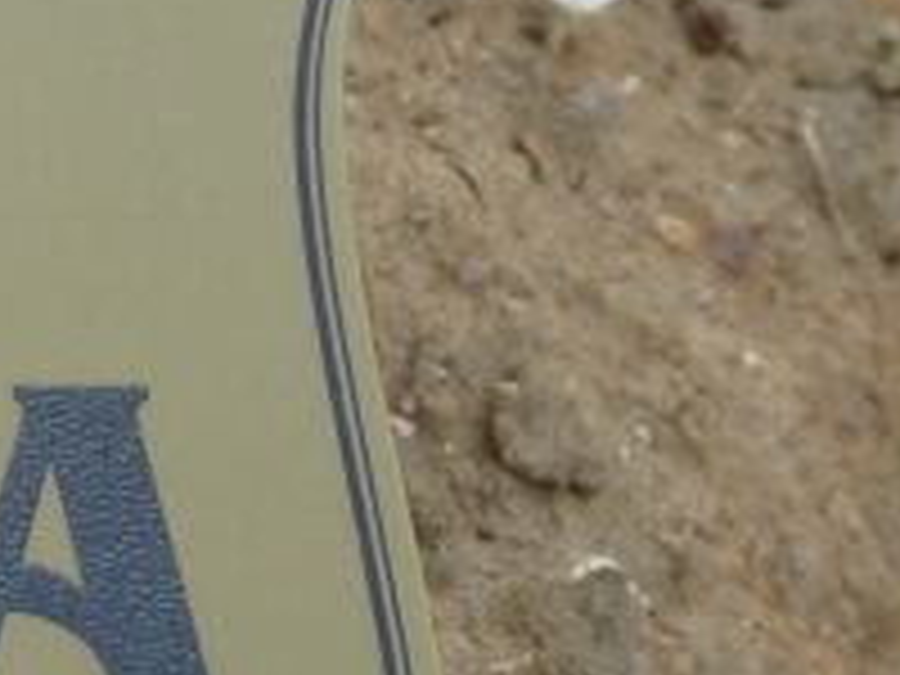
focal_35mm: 453
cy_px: 526
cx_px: -670
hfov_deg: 4.3
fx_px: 11778
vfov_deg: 3.3
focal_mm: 20.1
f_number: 5
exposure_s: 1/250
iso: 100
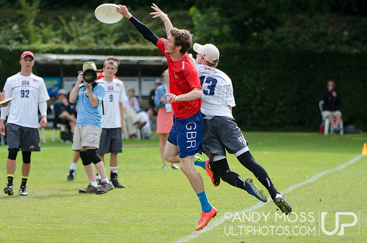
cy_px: 122
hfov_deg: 8.1
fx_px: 2594
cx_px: 184
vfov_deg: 5.4
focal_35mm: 255
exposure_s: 1/6400
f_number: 3.2
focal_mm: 170
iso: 1000
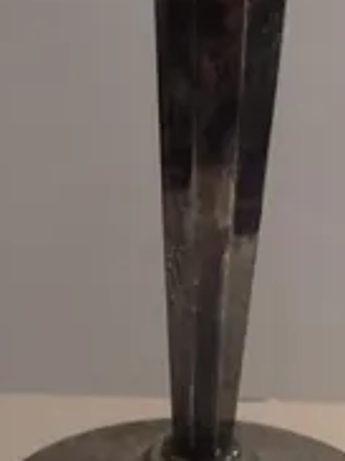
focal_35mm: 82
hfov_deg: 17.9
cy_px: 234
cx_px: 214
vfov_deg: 23.9
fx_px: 1091
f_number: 2
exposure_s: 1/30
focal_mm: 4.5
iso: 250
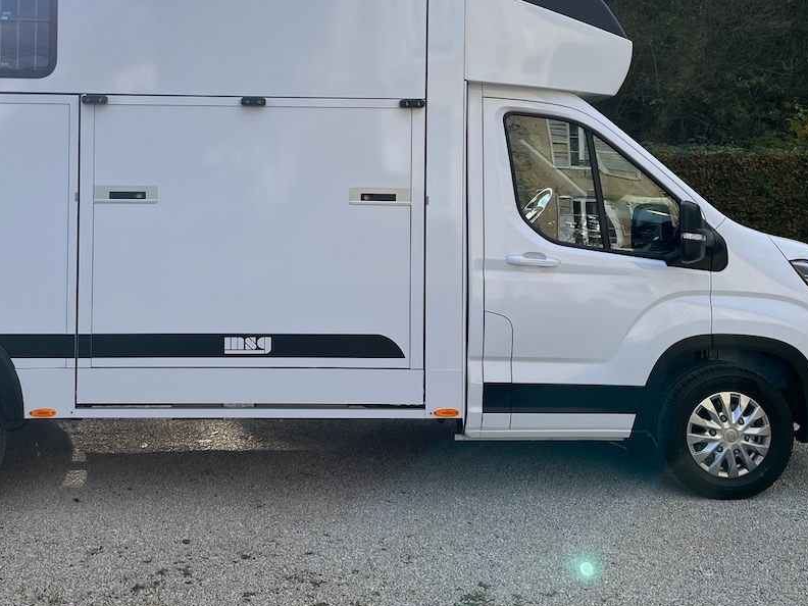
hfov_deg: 44.2
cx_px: 275
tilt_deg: -0.7
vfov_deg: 33.6
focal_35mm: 42
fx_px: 980
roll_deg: -0.2
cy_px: 146
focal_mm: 5.1
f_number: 1.6
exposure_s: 1/2222
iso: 50
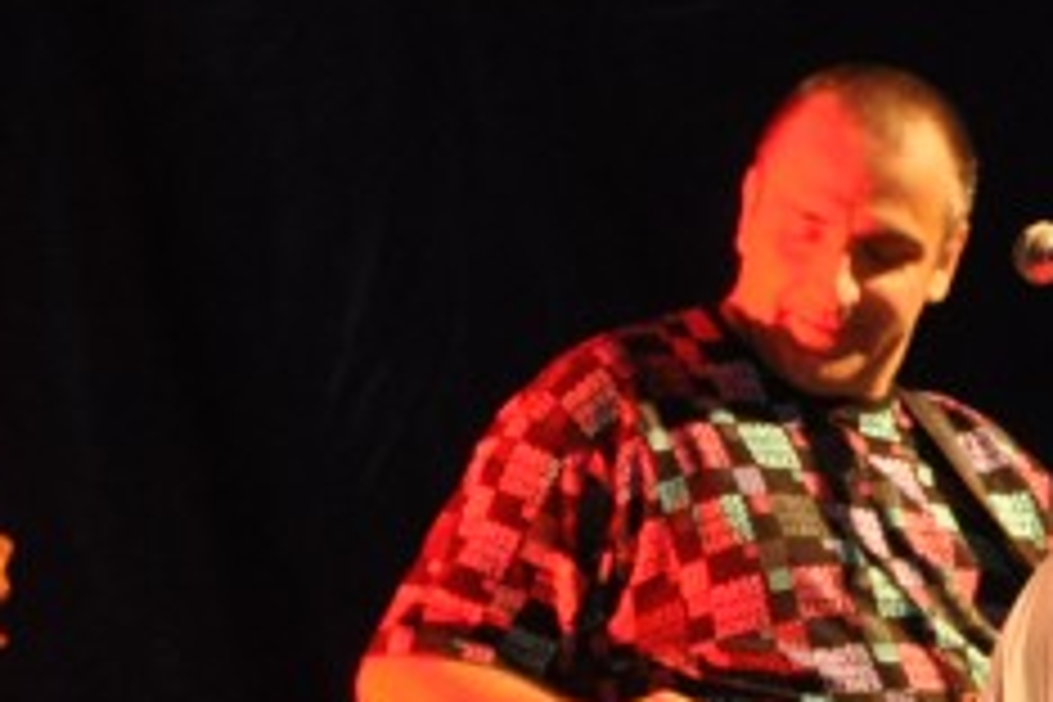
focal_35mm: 288
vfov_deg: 4.7
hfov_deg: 7.1
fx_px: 8427
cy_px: 932
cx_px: 450
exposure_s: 1/60
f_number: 4.8
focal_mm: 45
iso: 800
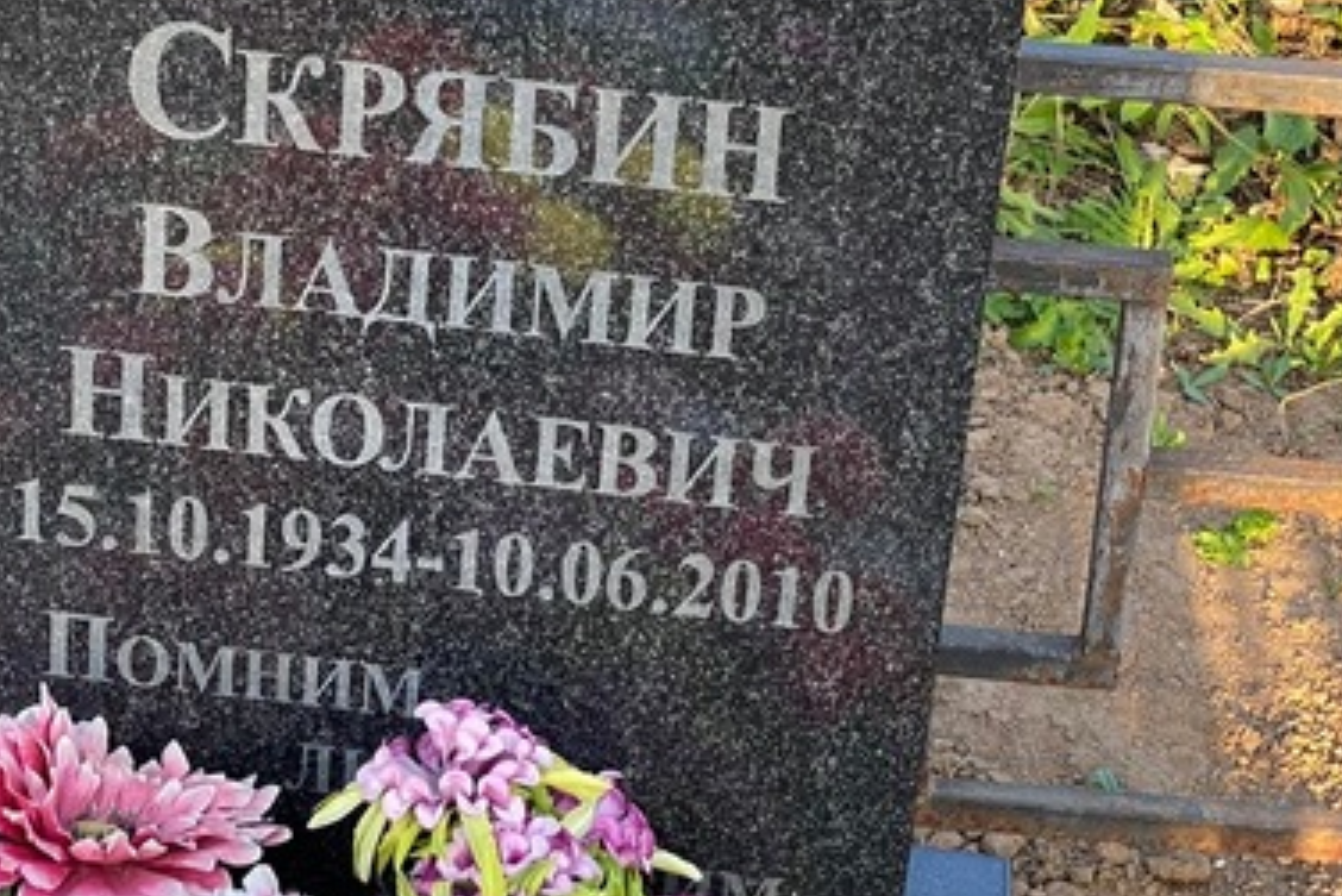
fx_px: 4288
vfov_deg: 11.9
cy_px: 275
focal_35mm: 115
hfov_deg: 17.8
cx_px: 653
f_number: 2
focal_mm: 6
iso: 25
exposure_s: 1/122
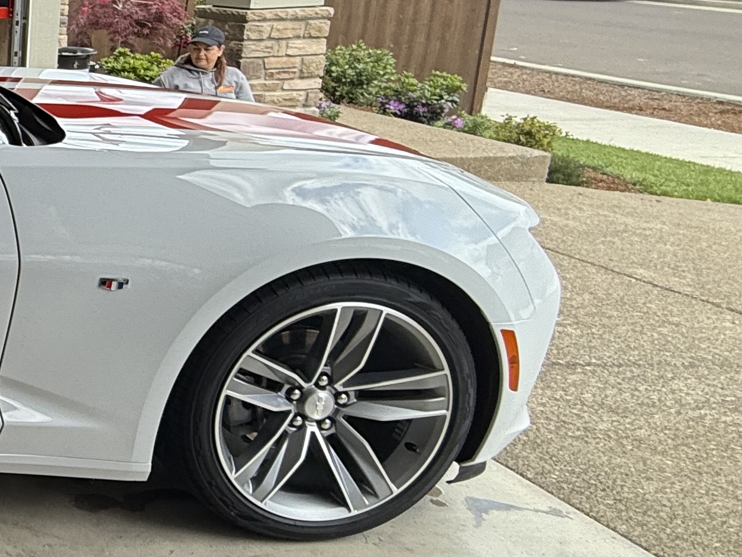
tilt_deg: -12.8
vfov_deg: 31.7
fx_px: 965
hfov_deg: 27.9
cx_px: -375
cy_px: 153
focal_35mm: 45
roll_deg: +2.0
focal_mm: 2.22
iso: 50
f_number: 2.2
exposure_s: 1/192
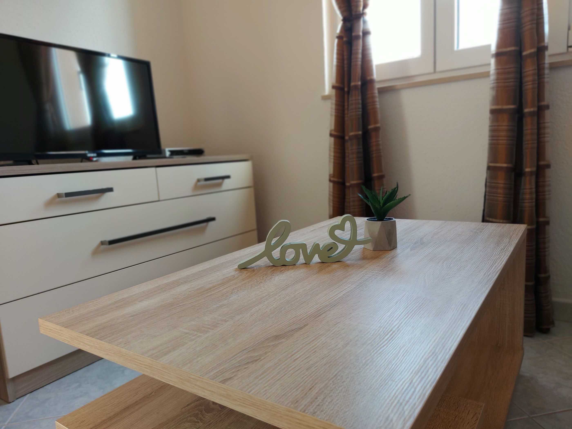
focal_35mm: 24
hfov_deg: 71.6
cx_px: 286
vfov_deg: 56.8
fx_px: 397
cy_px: 214
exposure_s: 1/25
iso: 40
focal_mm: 5.23
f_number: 1.8
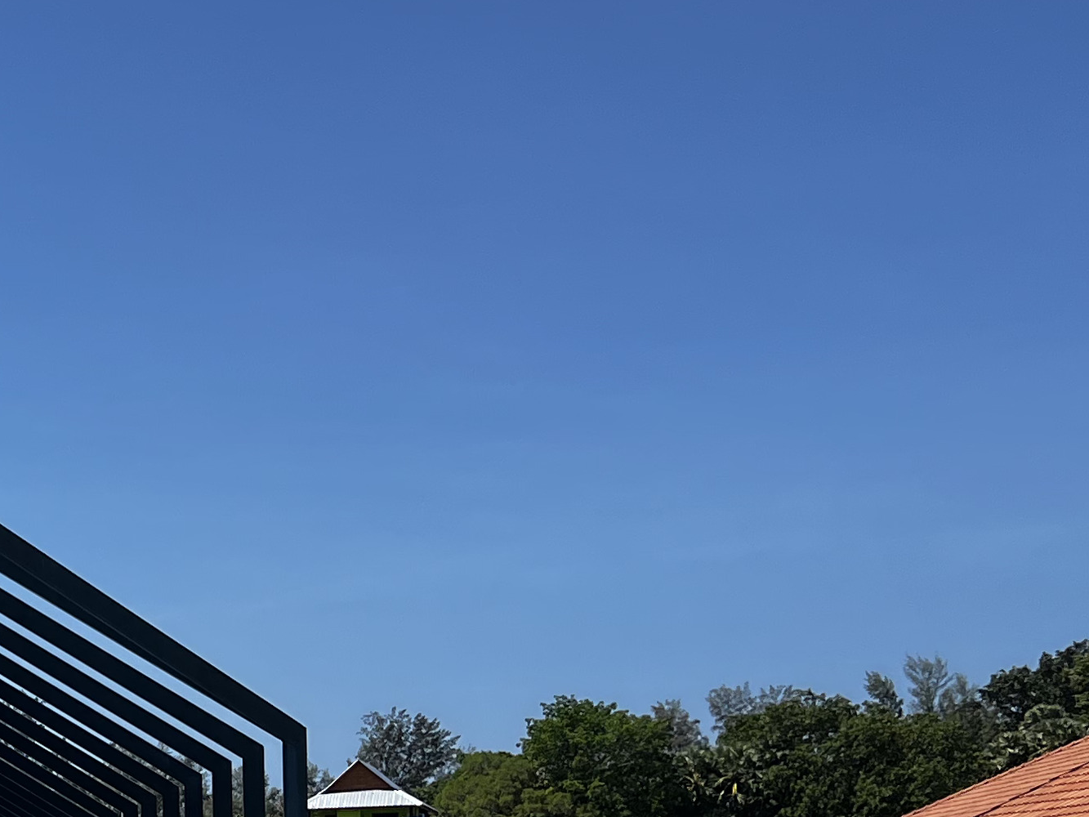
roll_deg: +1.4
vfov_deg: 18.2
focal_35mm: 78
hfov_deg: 22.8
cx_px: -257
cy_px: 891
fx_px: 2454
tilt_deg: +0.5
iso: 50
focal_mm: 5.7
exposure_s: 1/5319
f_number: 1.5
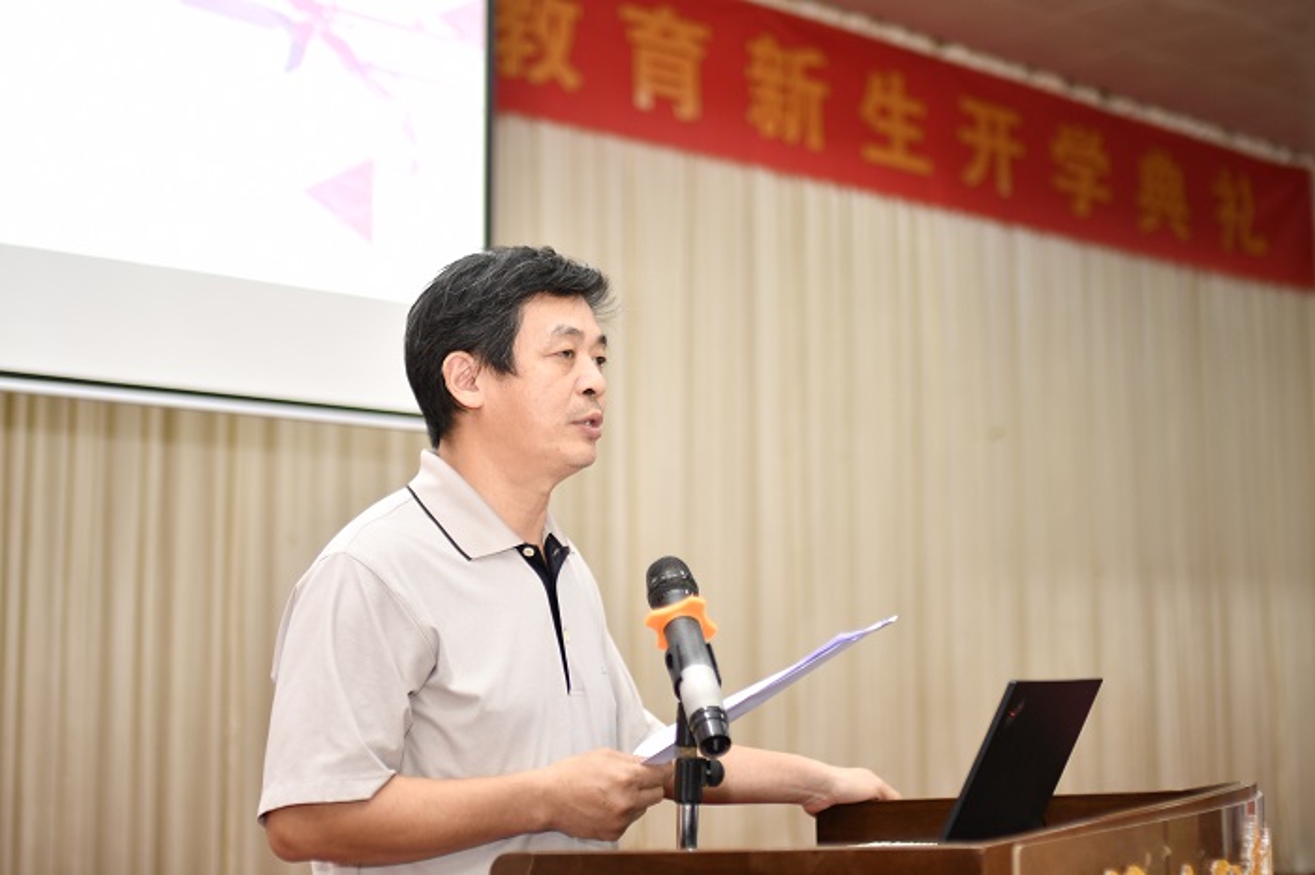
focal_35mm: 52
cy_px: 438
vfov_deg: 25.7
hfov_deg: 37.9
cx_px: 658
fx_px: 1917
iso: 320
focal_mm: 35
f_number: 1.4
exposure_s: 1/100
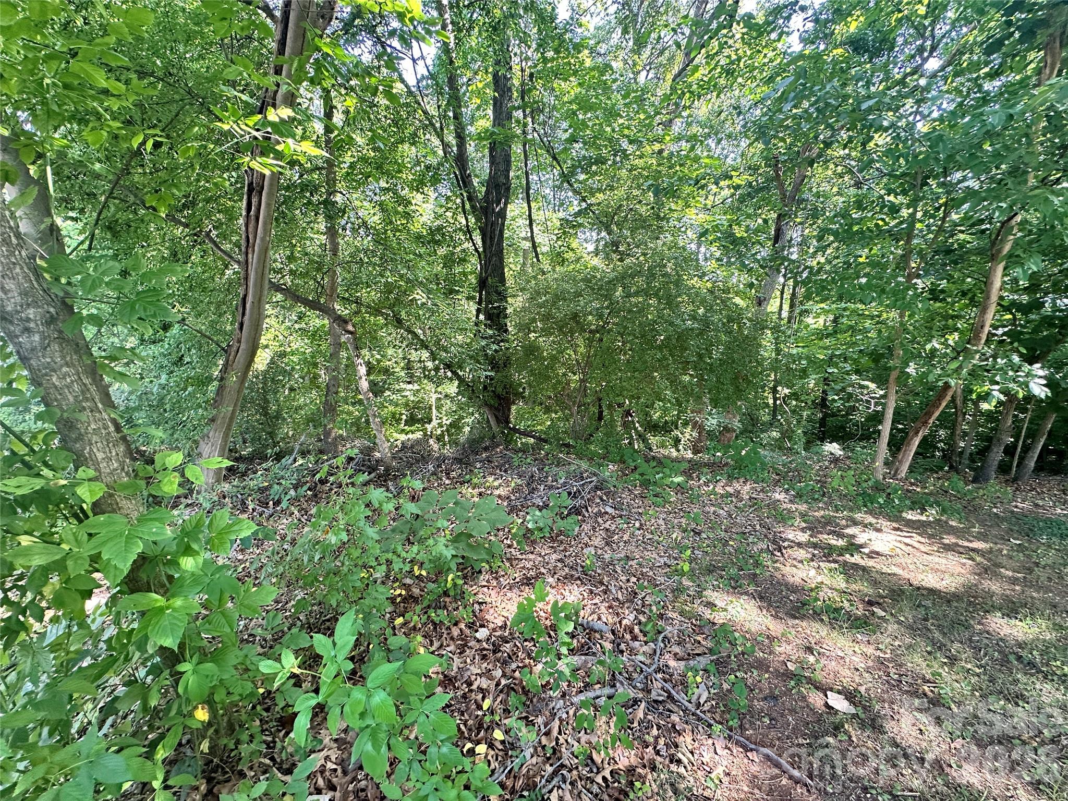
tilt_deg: -10.4
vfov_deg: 85.7
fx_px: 432
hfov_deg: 102.1
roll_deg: +0.0
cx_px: 534
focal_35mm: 14
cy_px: 400
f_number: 2.2
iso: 200
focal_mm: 2.22
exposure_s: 1/99
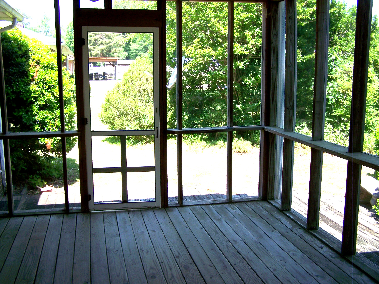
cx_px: 190
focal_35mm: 38
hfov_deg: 49.0
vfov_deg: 37.7
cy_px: 142
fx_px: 416
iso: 64
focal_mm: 6.3
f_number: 2.8
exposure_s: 1/160
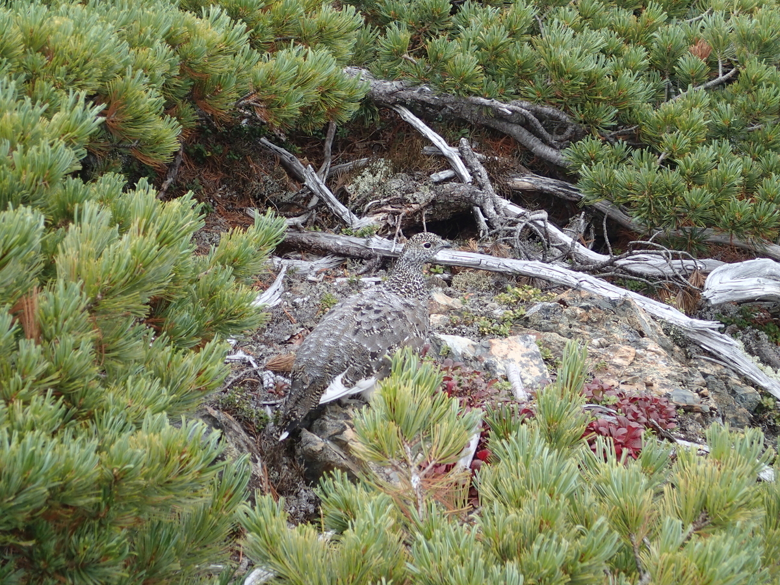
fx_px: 2050
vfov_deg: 16.2
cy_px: 292
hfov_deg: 21.5
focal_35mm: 91
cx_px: 390
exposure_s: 1/160
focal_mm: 16.48
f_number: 4.7
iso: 200
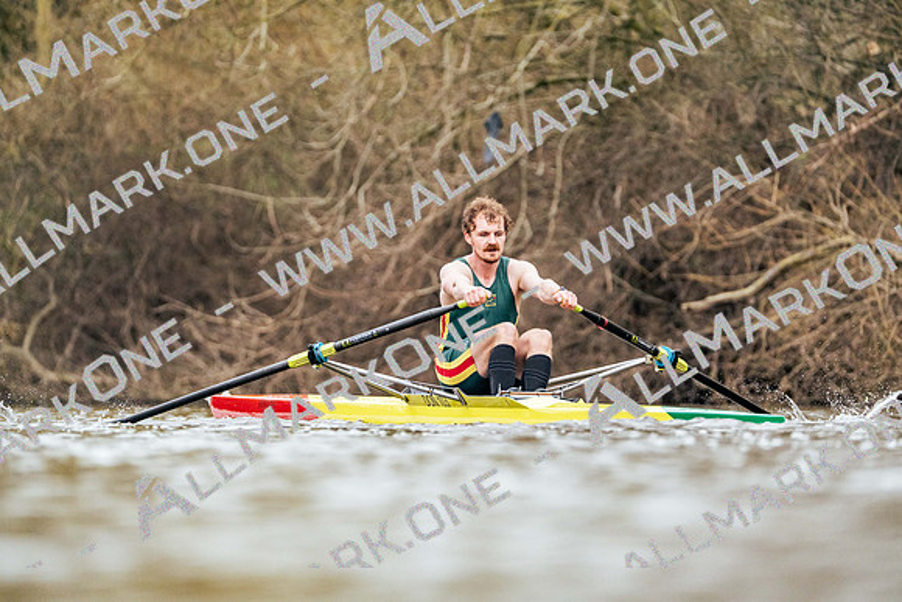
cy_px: 301
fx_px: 12831
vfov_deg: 2.7
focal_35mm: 512
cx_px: 451
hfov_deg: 4.0
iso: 5000
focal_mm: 512
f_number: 6.3
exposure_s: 1/1600
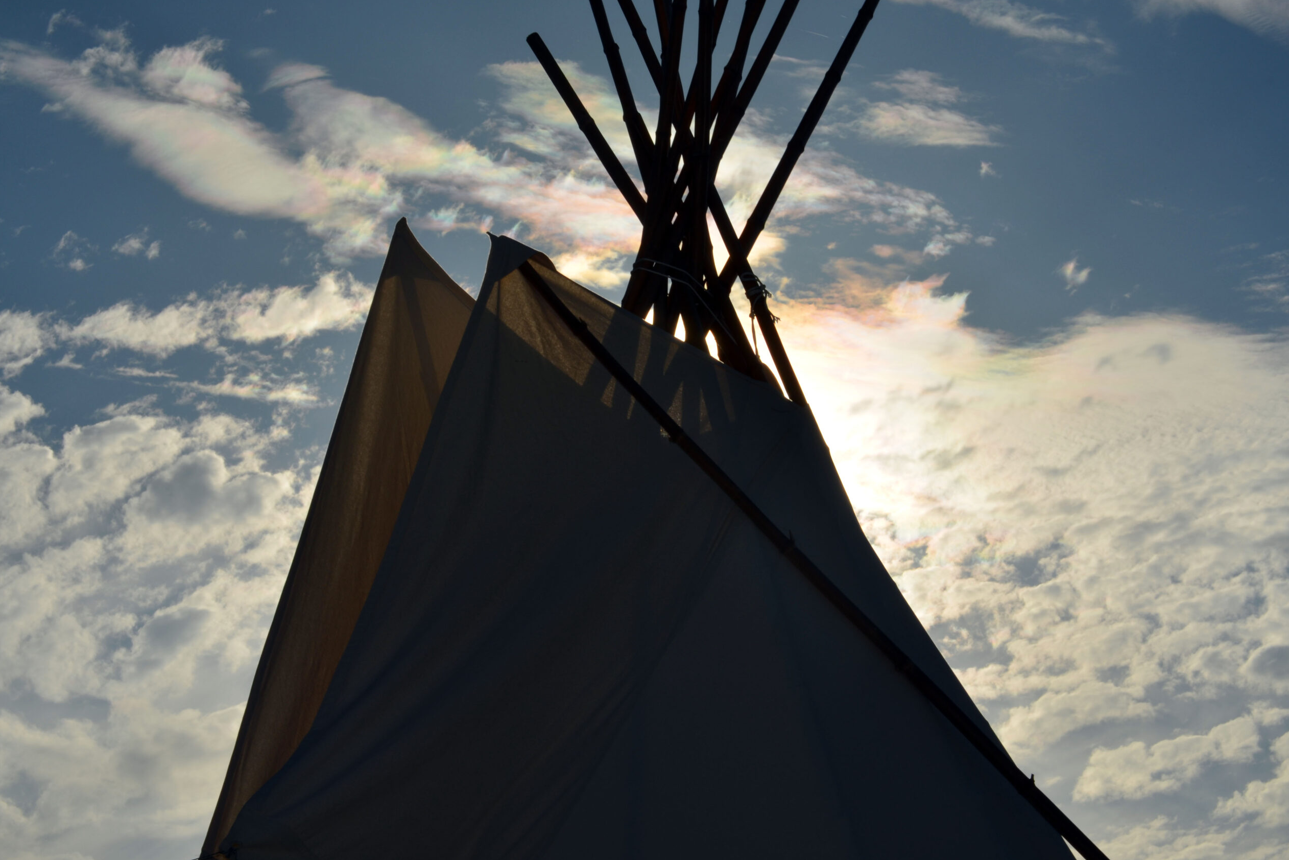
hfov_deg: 24.3
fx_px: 2990
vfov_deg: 16.4
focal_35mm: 84
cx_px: 644
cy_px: 428
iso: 100
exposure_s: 1/200
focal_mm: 55
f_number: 18
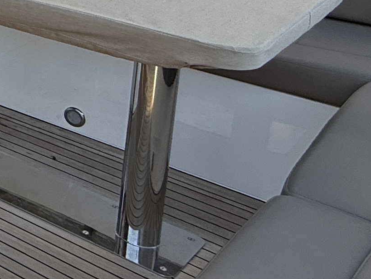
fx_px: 740
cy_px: -93
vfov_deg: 19.5
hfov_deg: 19.1
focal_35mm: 69
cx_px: -343
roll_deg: +3.1
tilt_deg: -9.4
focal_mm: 2.22
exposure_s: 1/241
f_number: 2.2
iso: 64
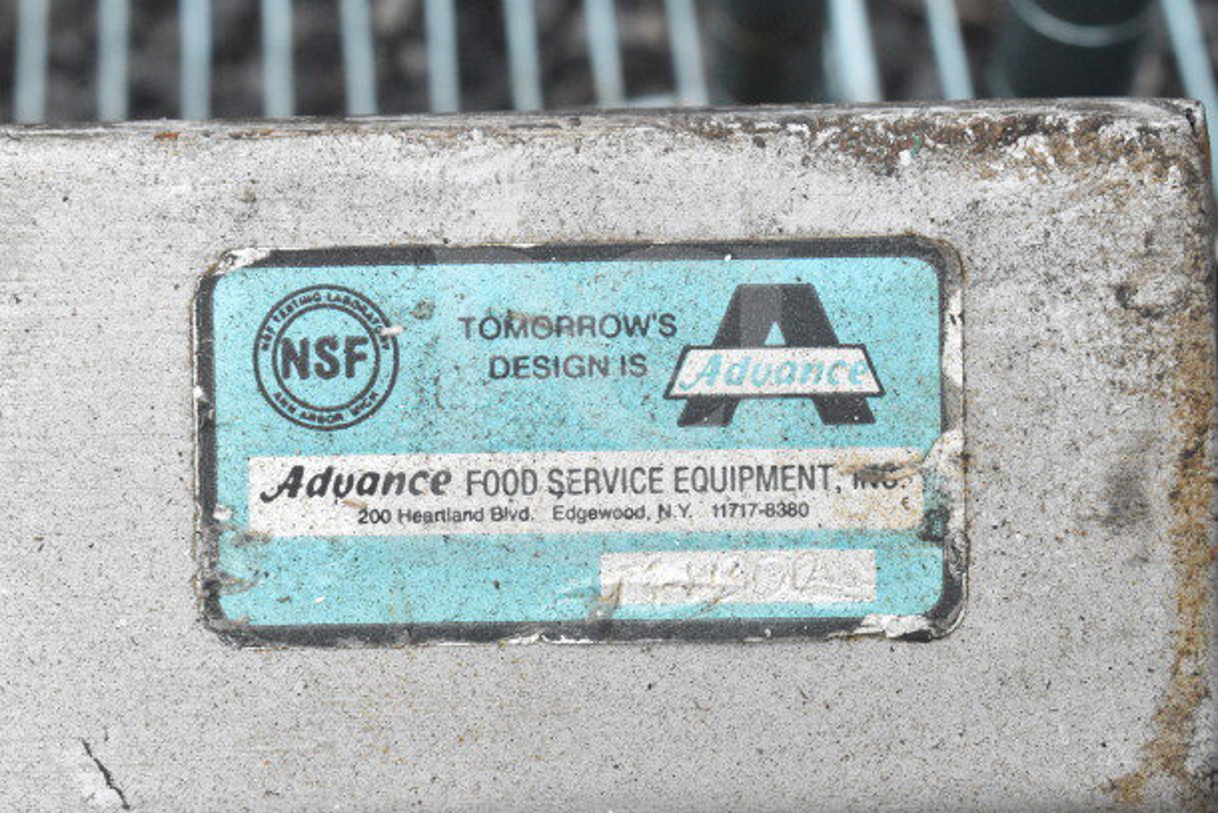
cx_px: 609
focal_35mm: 82
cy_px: 406
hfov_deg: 24.6
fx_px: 2792
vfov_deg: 16.6
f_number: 16
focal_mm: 55
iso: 6400
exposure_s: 1/1000
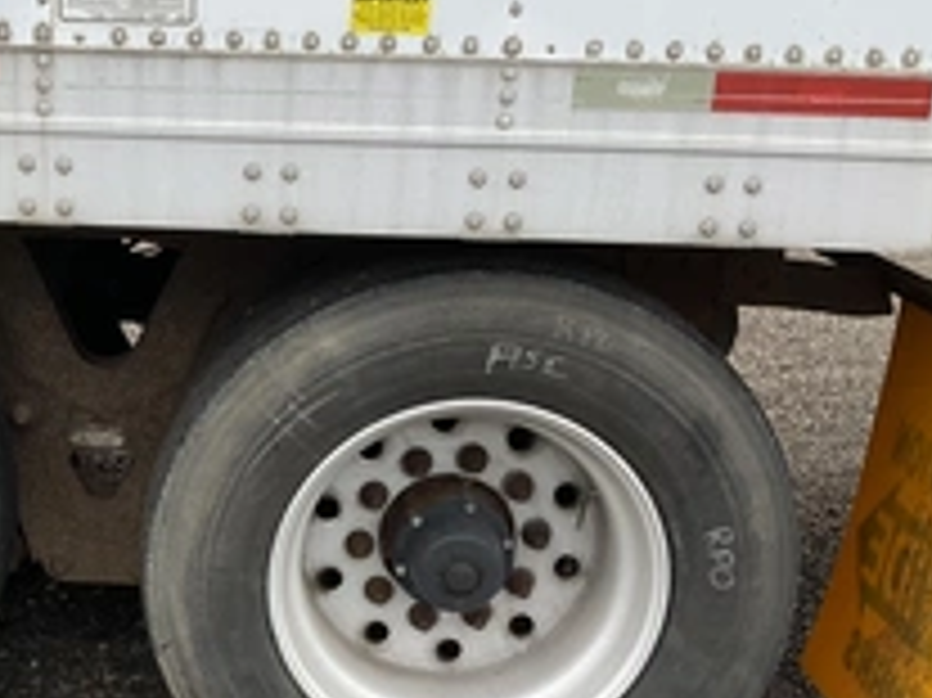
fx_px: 1507
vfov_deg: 25.9
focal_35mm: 56
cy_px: 486
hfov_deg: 33.2
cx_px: 158
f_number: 1.8
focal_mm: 3
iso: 25
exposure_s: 1/461
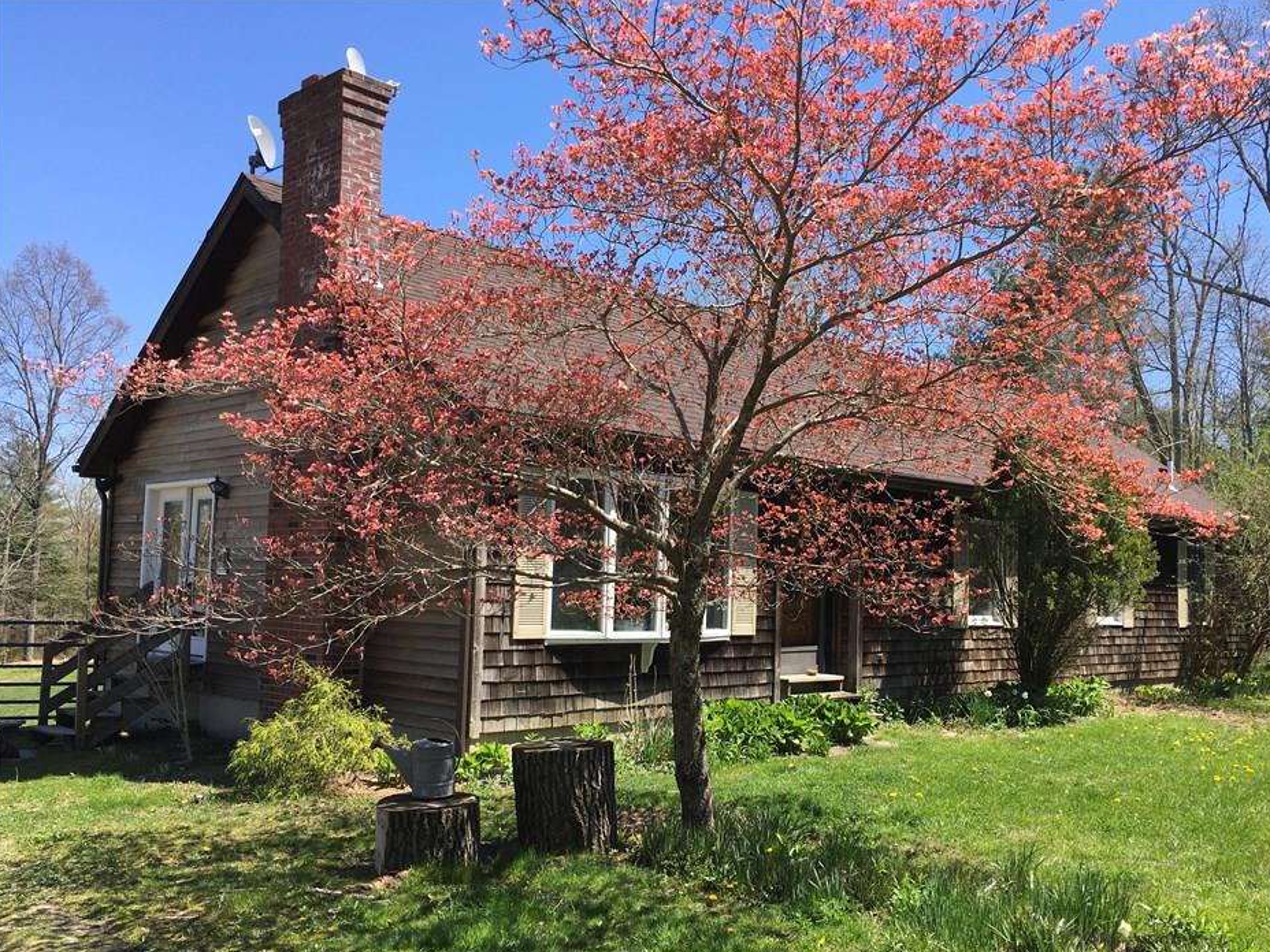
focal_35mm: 32
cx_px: 694
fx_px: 1174
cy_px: 521
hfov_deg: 56.7
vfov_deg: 44.1
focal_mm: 4.15
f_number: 2.2
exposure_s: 1/810
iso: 25
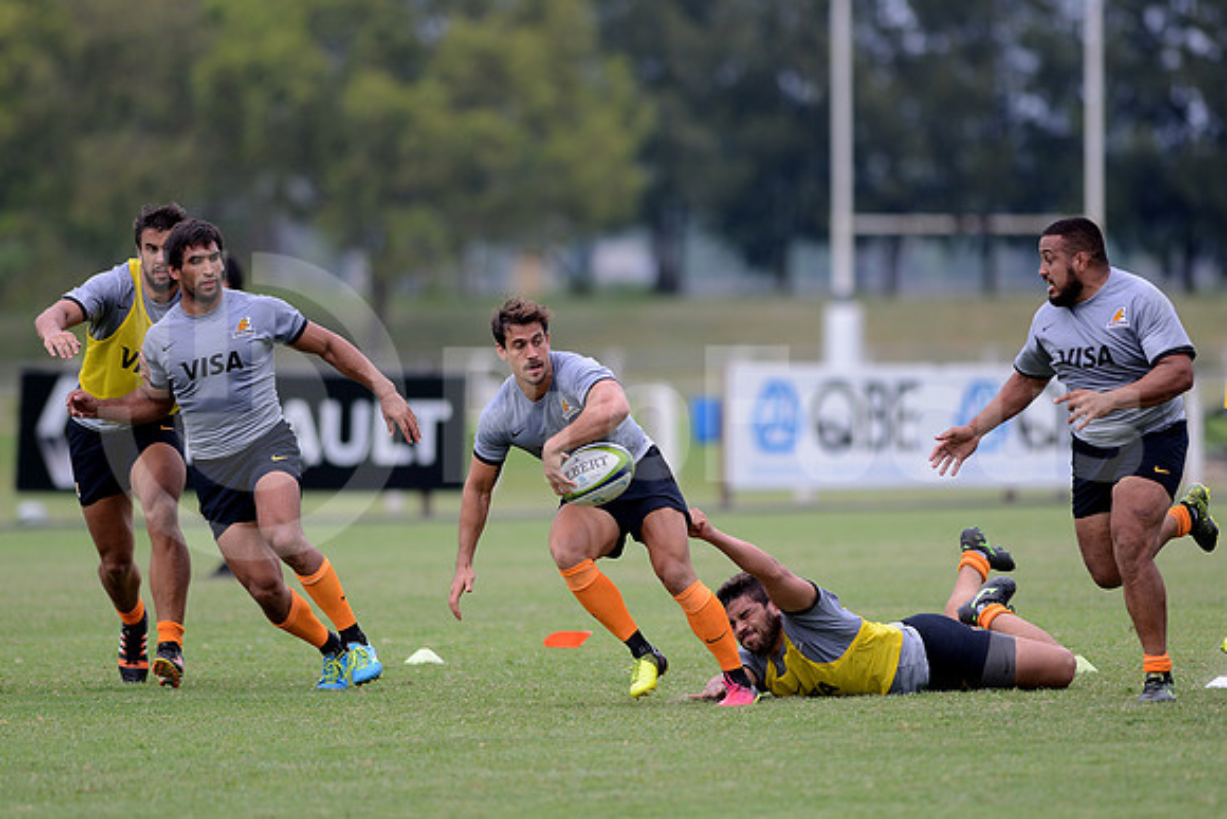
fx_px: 10227
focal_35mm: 300
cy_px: 410
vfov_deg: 4.6
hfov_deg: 6.9
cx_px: 614
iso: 200
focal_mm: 300
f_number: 2.8
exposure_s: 1/1000
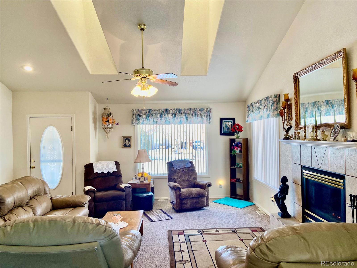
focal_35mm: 26
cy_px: 134
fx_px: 268
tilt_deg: -0.5
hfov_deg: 67.3
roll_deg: -0.3
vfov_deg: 53.1
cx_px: 178
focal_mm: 4.25
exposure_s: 1/120
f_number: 1.8
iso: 100
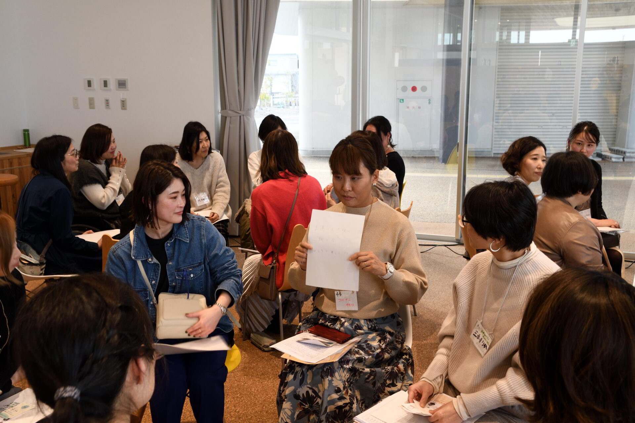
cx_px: 318
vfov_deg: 34.2
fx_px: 688
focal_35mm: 39
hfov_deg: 49.6
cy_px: 212
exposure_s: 1/30
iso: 400
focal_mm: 26
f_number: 9
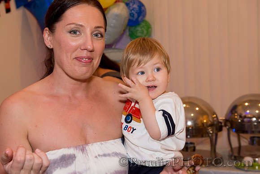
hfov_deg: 34.5
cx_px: 130
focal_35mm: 58
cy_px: 87
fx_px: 419
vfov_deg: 23.4
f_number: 7.1
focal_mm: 58
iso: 4000
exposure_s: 1/160
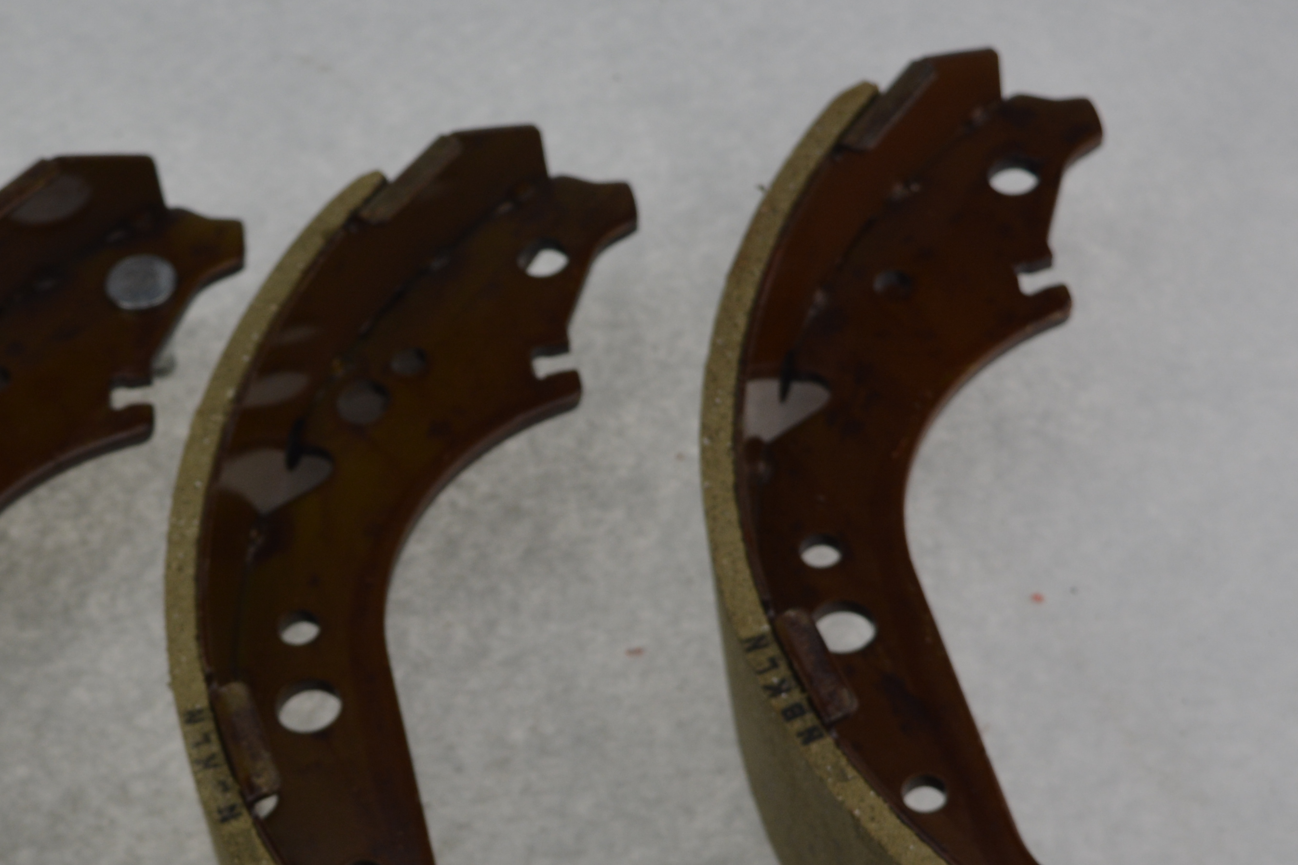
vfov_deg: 10.7
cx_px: 317
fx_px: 4578
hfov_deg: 16.1
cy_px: 733
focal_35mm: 127
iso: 200
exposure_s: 1/160
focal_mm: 38
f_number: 6.3
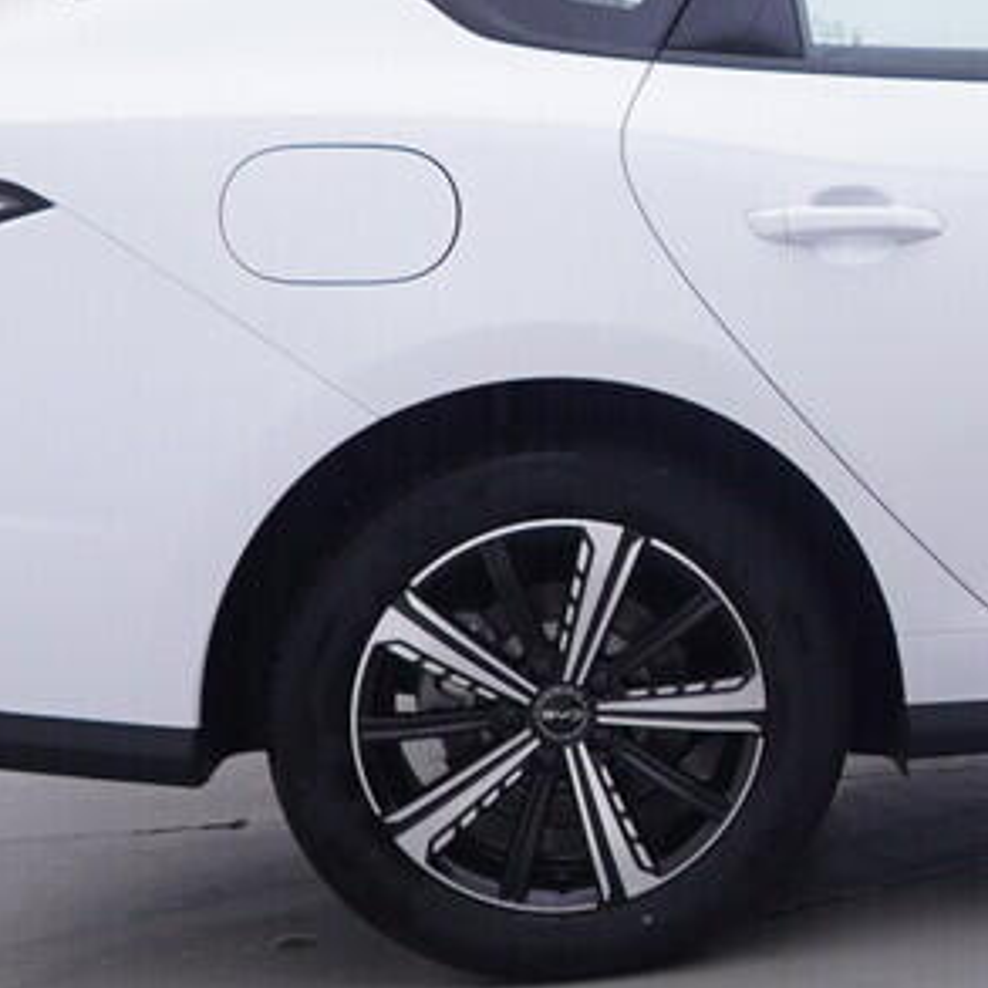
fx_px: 3038
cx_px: 1531
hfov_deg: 16.6
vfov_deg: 18.4
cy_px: 320
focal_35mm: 94
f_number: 5
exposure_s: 1/80
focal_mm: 15
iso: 200
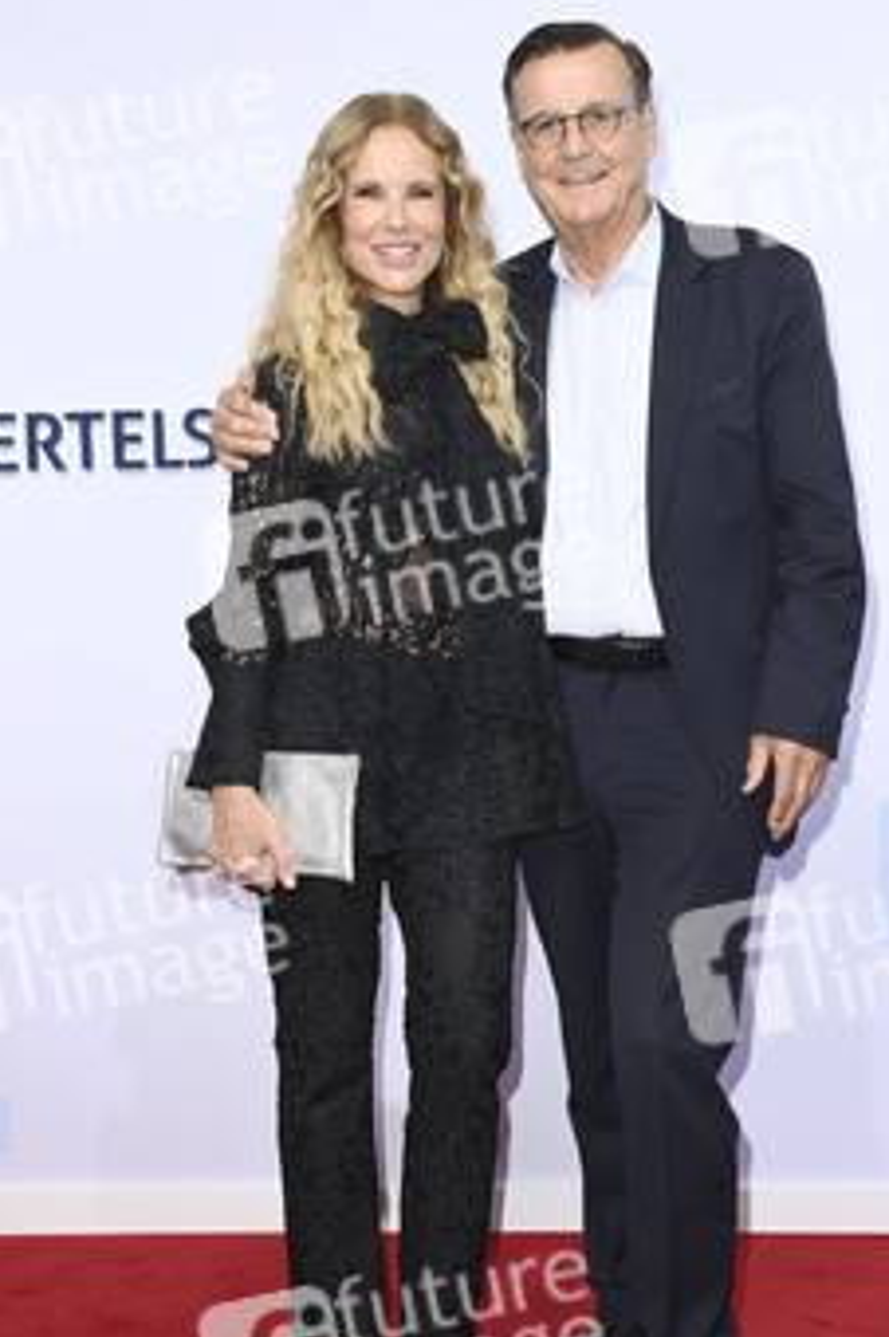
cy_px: 755
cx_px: 515
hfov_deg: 25.4
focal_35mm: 53
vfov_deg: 37.5
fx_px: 1967
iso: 400
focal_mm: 45
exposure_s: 1/250
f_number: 6.3
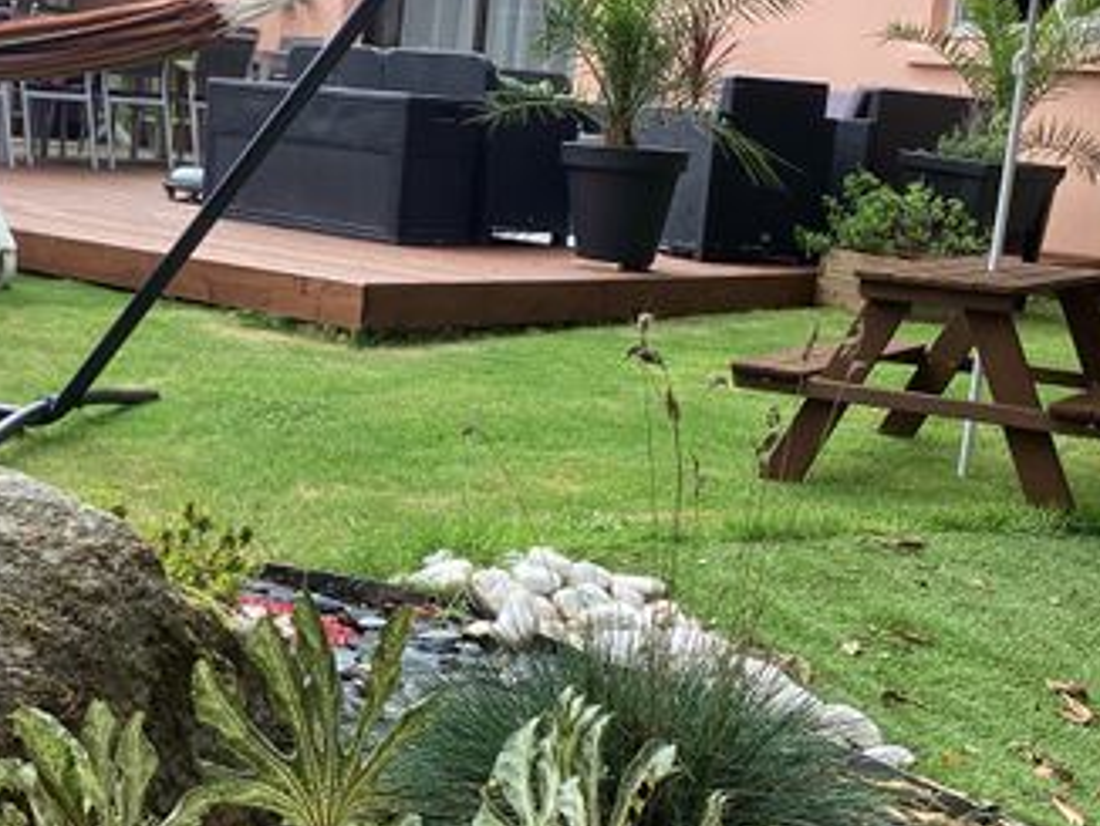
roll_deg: -3.3
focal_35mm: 57
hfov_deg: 33.5
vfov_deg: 25.7
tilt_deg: -9.7
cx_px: 388
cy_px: 405
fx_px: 1813
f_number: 2.4
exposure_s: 1/295
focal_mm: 3.3
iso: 25
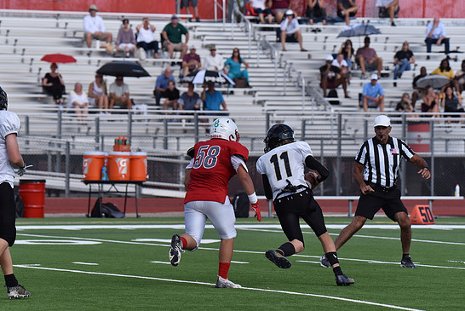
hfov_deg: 7.5
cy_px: 163
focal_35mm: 276
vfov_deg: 5.0
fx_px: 3568
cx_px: 219
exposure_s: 1/3200
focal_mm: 260
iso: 1100
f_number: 8
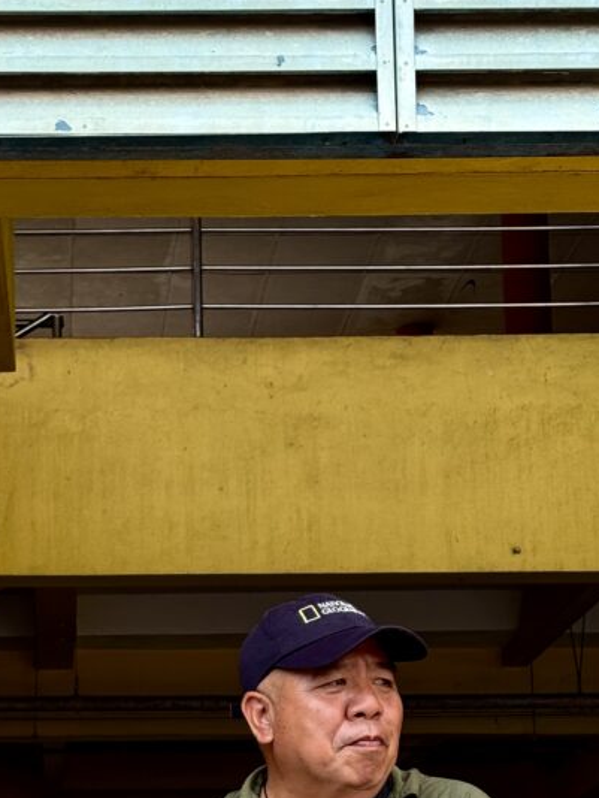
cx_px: 103
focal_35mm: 92
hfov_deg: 15.9
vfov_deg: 21.1
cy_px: 614
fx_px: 2121
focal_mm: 6.76
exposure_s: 1/439
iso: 64
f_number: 1.78
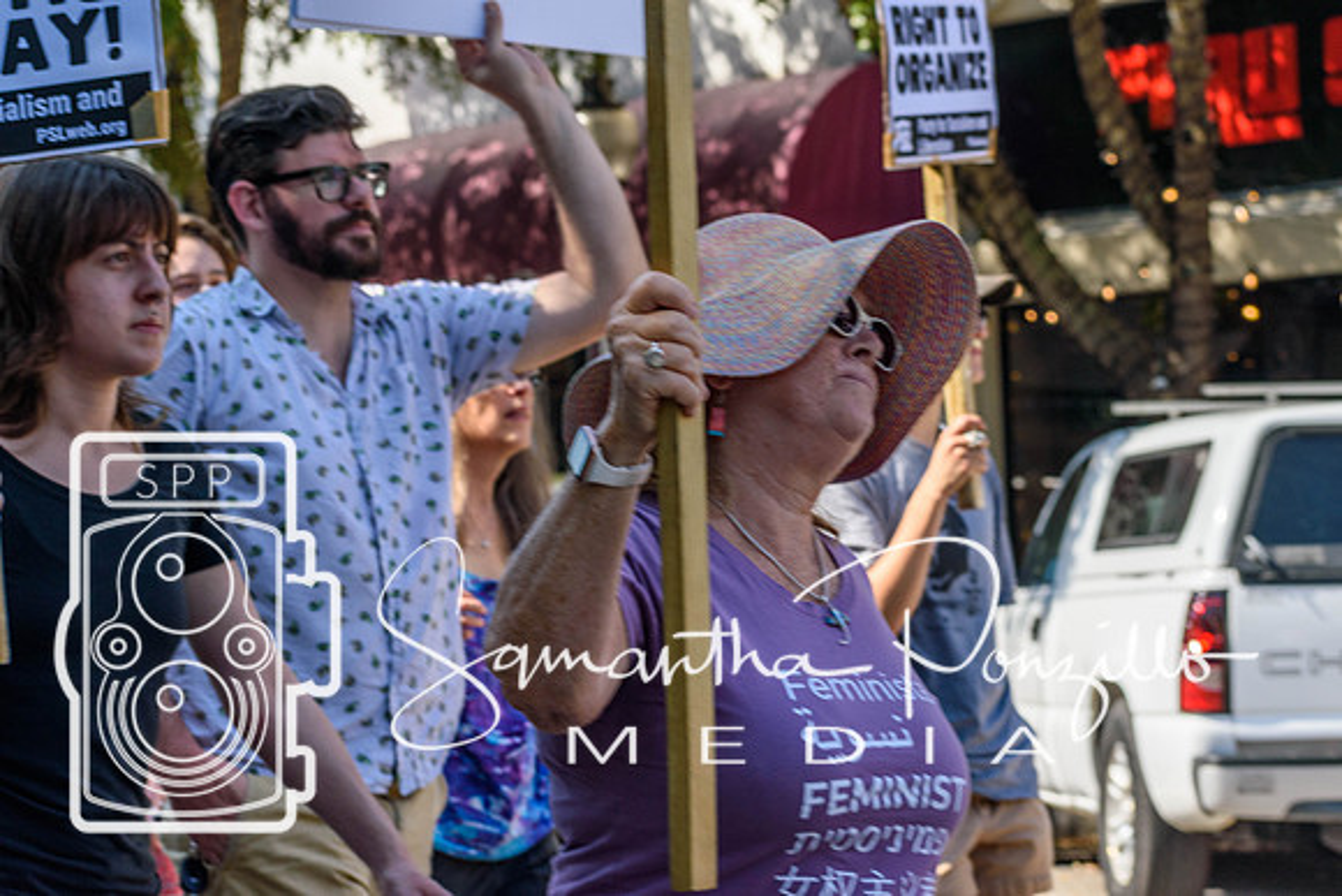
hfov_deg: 19.5
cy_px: 448
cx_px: 671
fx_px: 3915
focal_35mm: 105
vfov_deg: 13.0
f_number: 6.3
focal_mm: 70
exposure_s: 1/640
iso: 200
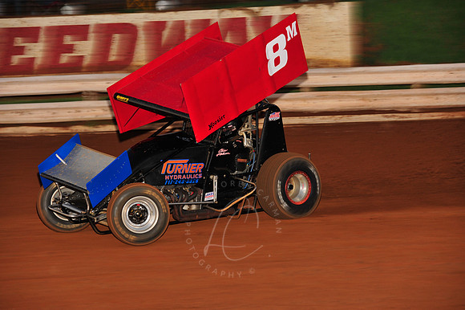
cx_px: 232
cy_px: 155
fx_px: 1872
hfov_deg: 14.2
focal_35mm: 145
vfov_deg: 9.5
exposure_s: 1/250
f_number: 6.3
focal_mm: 145
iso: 640
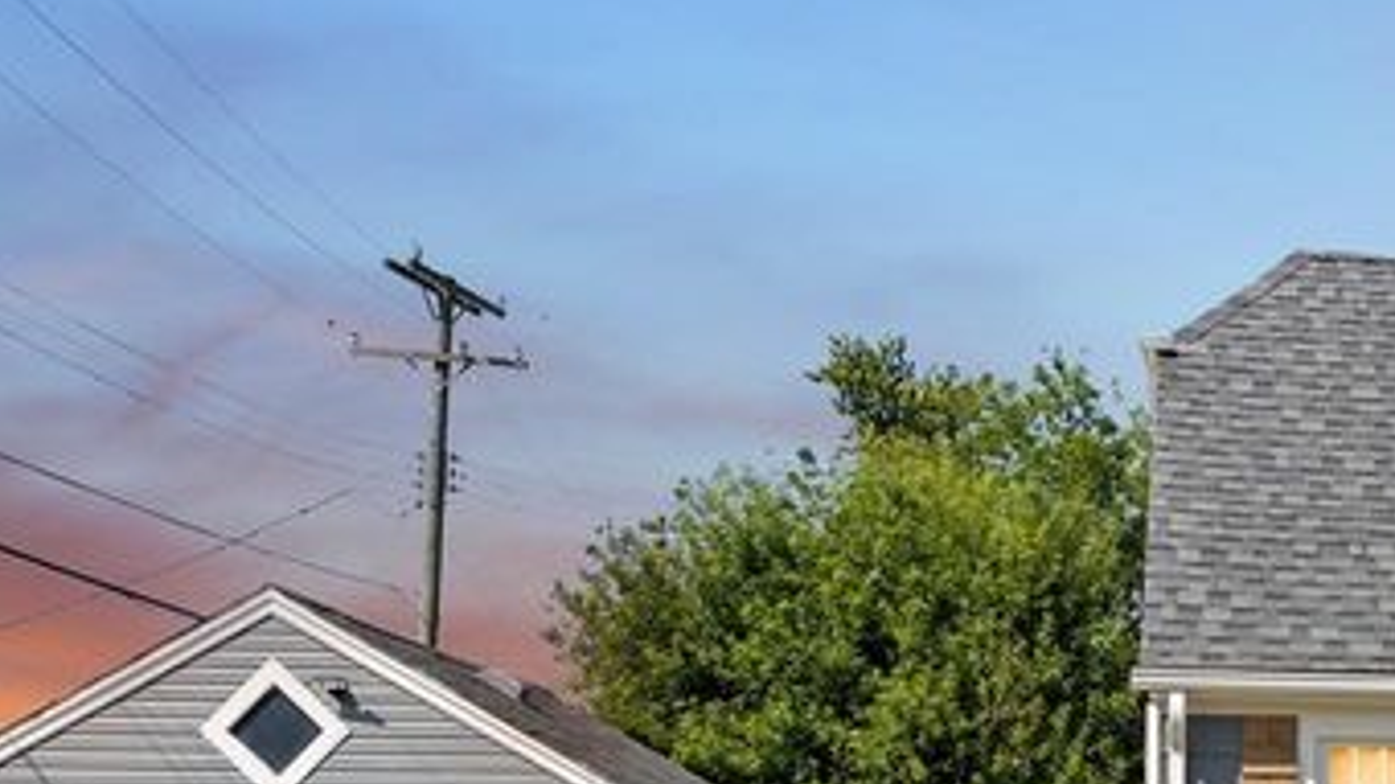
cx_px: 1440
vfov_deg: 18.3
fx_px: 2289
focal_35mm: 62
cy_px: 967
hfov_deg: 31.0
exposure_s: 1/2000
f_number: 5.6
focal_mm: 19.6
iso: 100
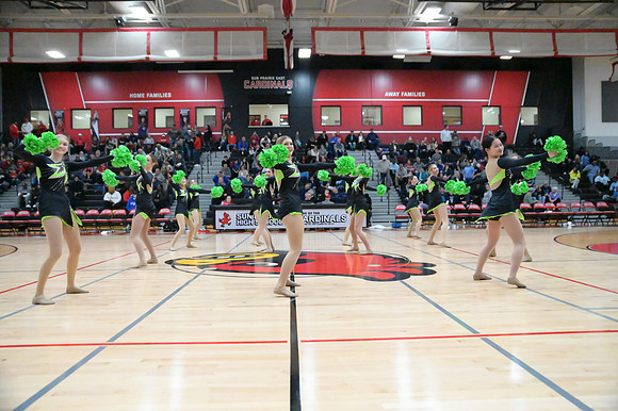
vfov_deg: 44.9
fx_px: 498
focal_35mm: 29
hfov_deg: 63.7
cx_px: 309
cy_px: 206
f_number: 2.8
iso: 51200
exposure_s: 1/8000
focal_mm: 29
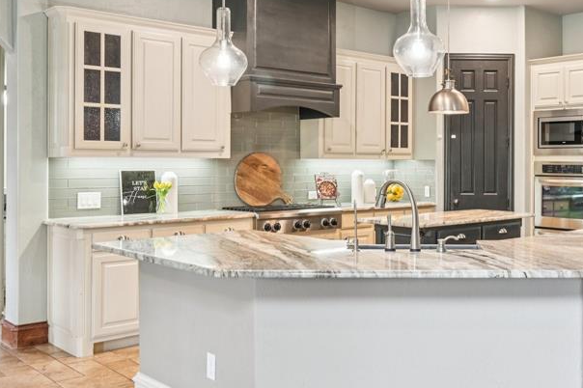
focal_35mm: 39
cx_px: 419
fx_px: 631
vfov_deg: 34.1
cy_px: 161
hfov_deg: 48.1
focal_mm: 23
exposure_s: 1/13
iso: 400
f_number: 8
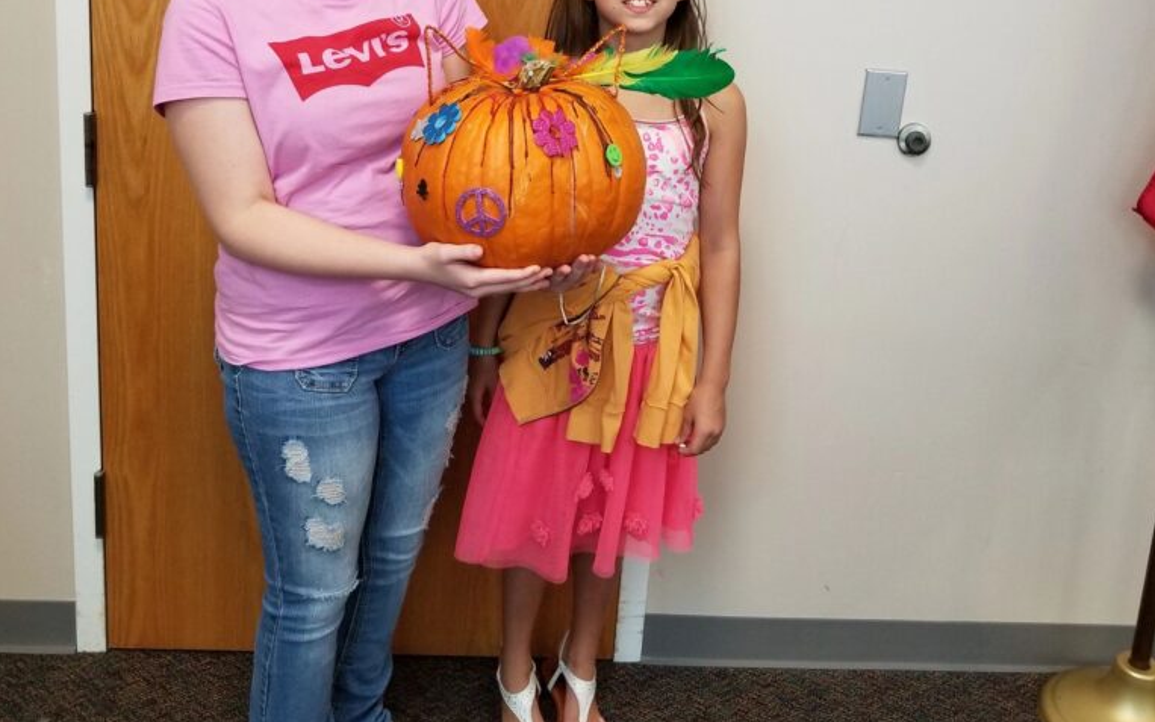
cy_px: 170
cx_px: 577
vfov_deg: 33.7
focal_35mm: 37
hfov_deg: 52.7
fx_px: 1165
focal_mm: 4.25
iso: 200
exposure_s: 1/40
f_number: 1.7
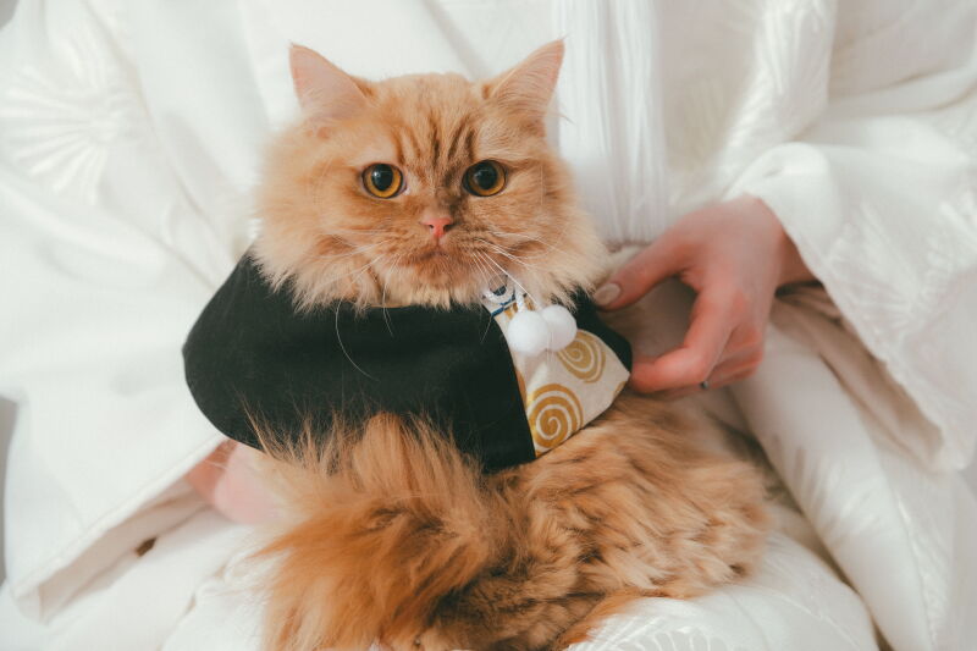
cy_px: 326
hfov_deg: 26.3
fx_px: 2089
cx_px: 488
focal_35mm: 77
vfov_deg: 17.7
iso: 160
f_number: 3.2
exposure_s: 1/125
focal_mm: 51.6
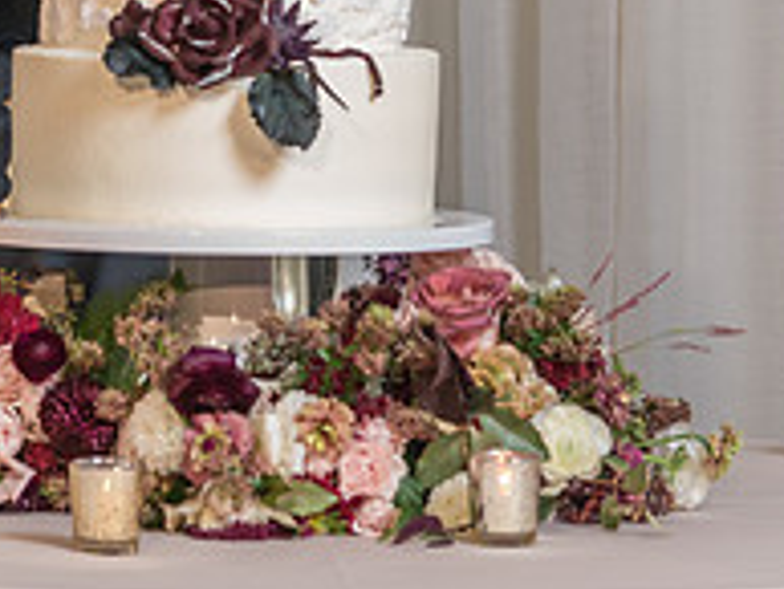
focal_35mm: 257
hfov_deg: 7.7
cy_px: -83
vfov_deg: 5.8
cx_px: -24
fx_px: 5824
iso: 2000
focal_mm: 86
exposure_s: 1/200
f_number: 4
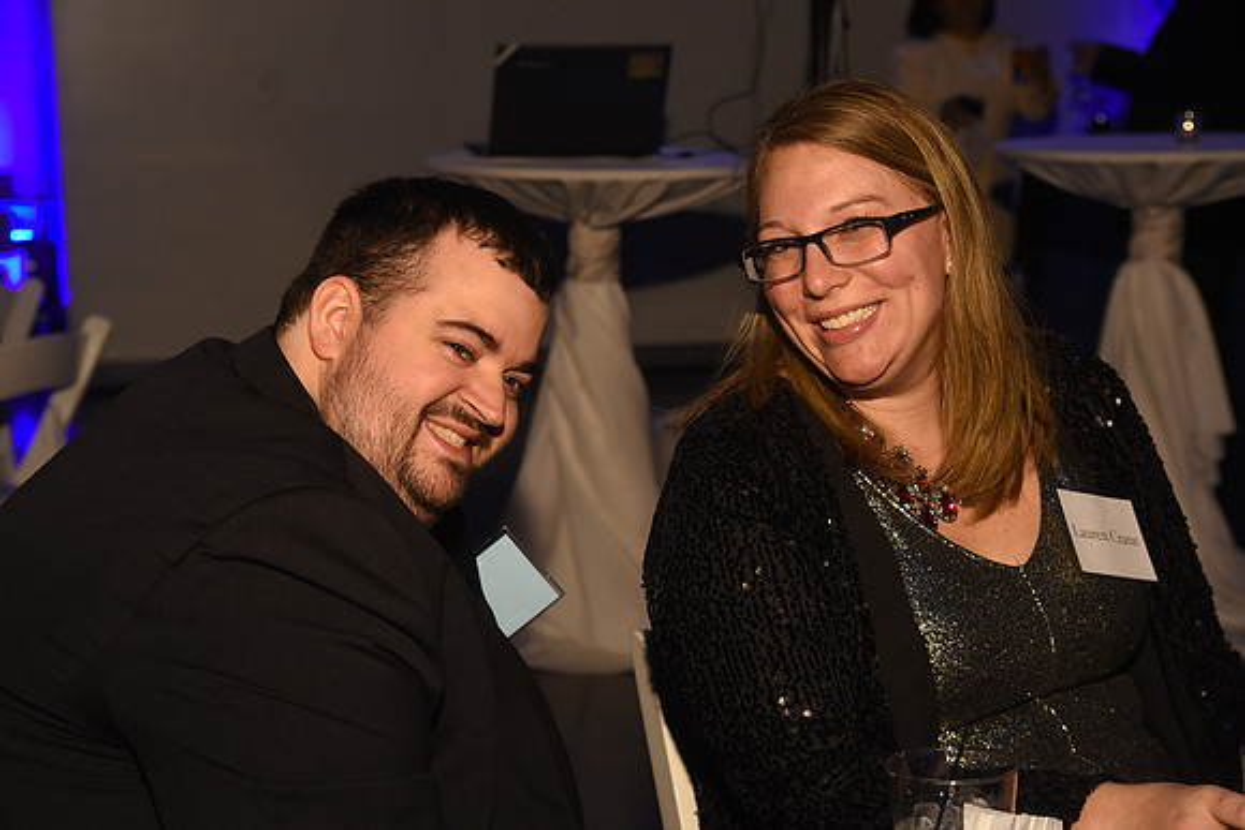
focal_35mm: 68
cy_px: 415
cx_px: 622
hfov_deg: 29.6
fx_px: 2352
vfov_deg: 20.0
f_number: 5.6
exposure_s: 1/200
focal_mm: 68
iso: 2500
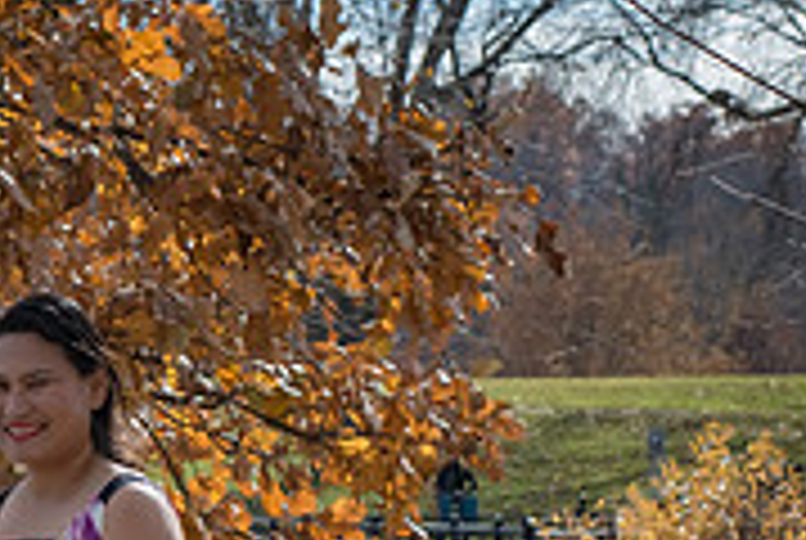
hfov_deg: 7.8
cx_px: -315
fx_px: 5808
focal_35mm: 259
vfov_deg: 5.3
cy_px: 673
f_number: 10
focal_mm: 80
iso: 400
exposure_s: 1/640
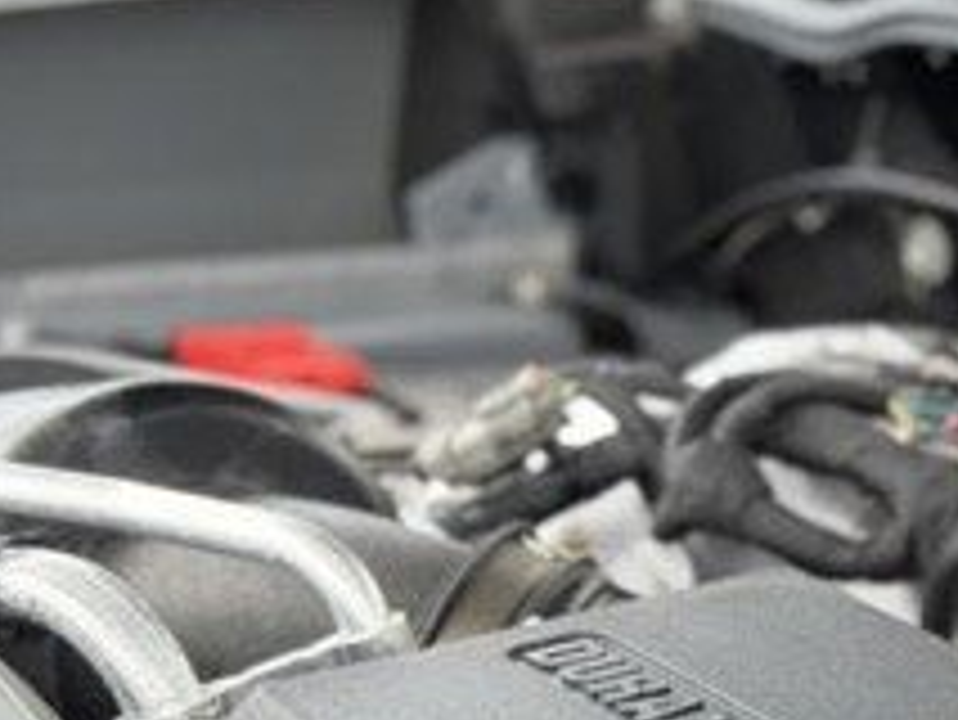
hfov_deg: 13.1
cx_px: 1340
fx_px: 3987
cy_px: 990
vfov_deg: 10.1
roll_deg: -2.8
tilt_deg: -17.8
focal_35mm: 144
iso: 80
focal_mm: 6.76
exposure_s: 1/278
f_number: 1.78
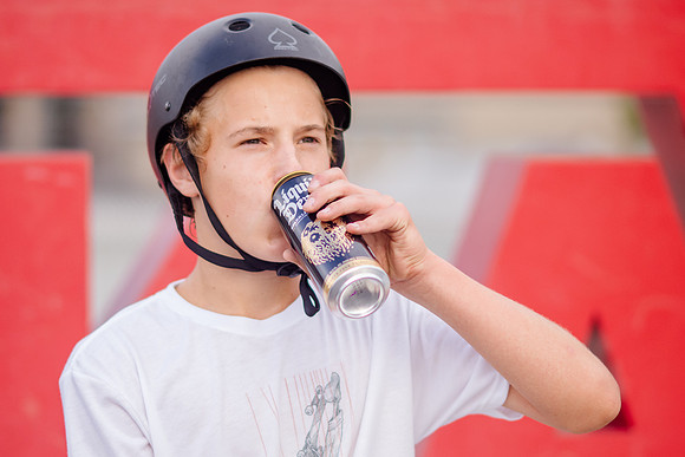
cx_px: 319
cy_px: 222
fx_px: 3268
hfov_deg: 12.0
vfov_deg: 8.0
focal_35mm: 172
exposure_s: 1/2000
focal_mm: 105
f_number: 2
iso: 400
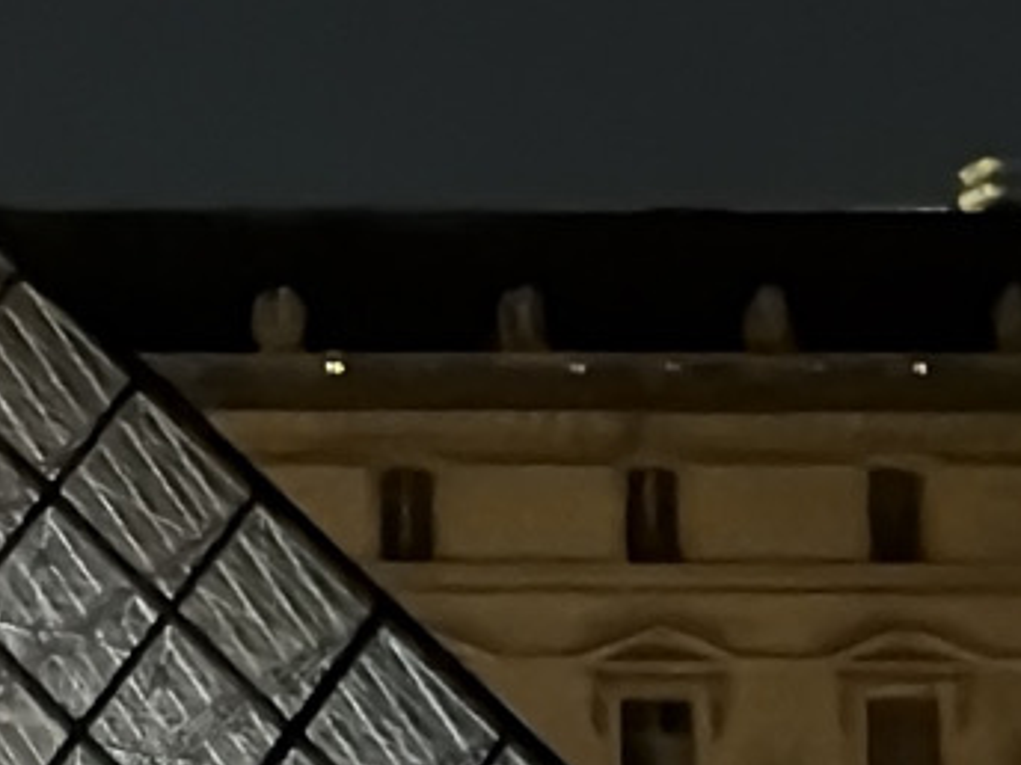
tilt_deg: +5.1
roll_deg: +0.1
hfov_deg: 6.9
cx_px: -911
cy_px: 371
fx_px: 8229
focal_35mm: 279
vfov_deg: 5.3
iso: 4000
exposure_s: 1/15
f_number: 1.78
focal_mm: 6.76
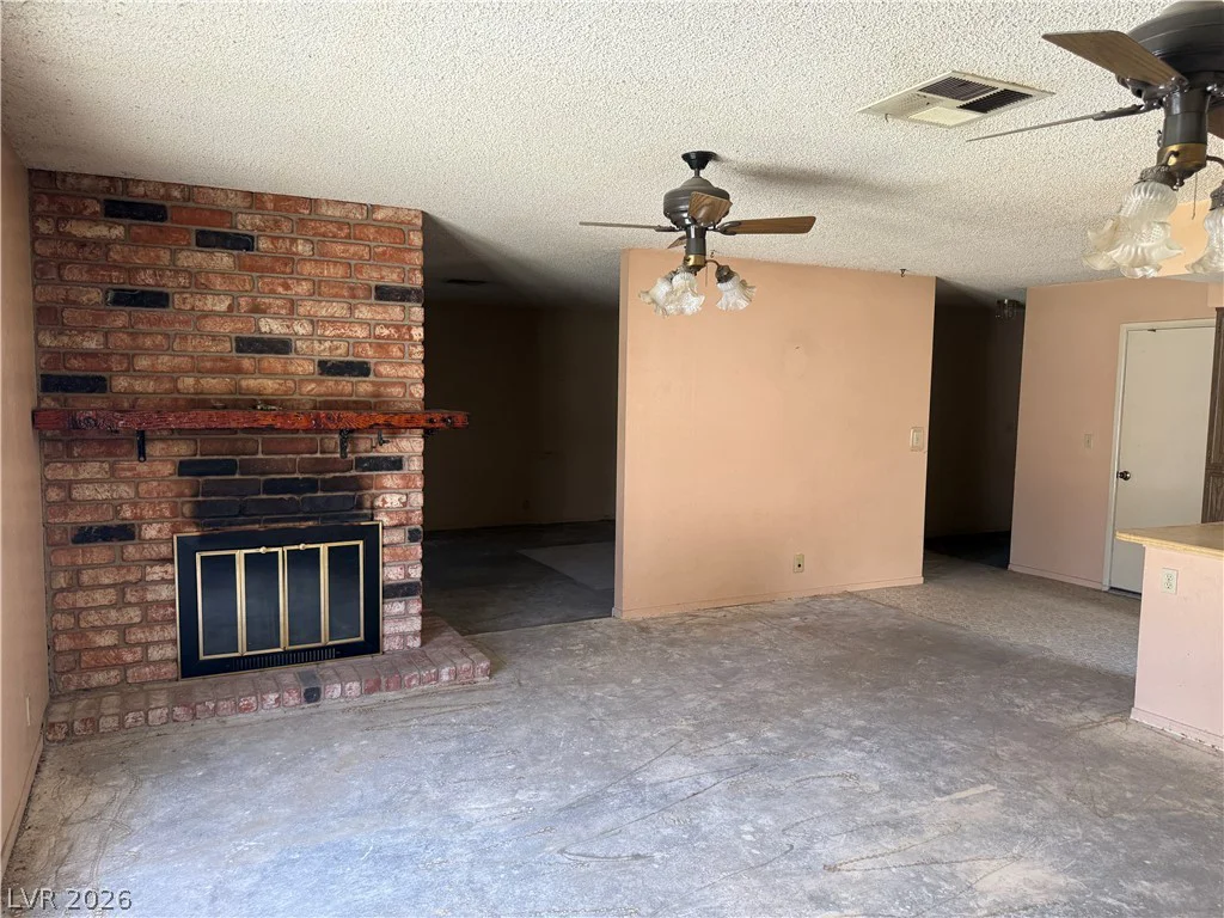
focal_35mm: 24
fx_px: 849
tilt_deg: -4.8
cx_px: 612
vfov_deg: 56.8
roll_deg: -1.4
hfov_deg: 71.6
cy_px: 459
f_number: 1.78
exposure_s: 1/83
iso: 200
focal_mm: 6.76
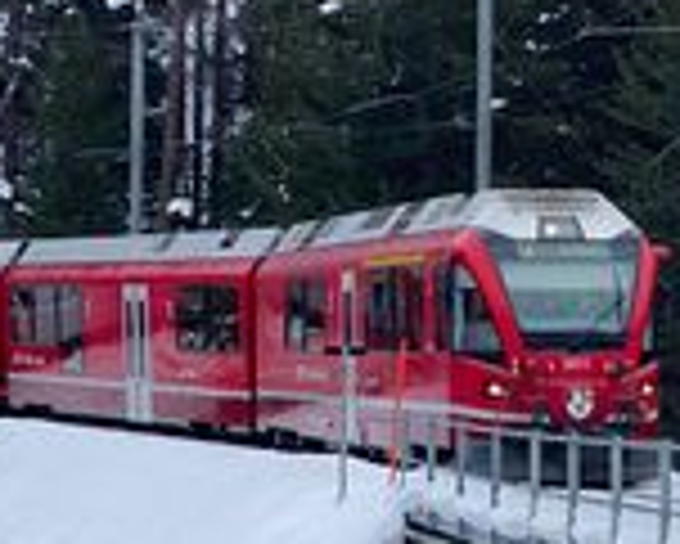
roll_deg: -1.6
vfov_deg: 9.0
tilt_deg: +2.3
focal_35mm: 172
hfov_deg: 11.2
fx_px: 3464
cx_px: 585
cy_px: 445
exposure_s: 1/727
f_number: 2
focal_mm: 6
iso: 20
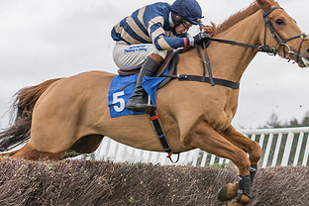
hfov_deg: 10.8
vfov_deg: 7.2
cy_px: 77
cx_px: 151
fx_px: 1631
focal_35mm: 190
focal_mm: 70
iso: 800
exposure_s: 1/1000
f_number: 2.8
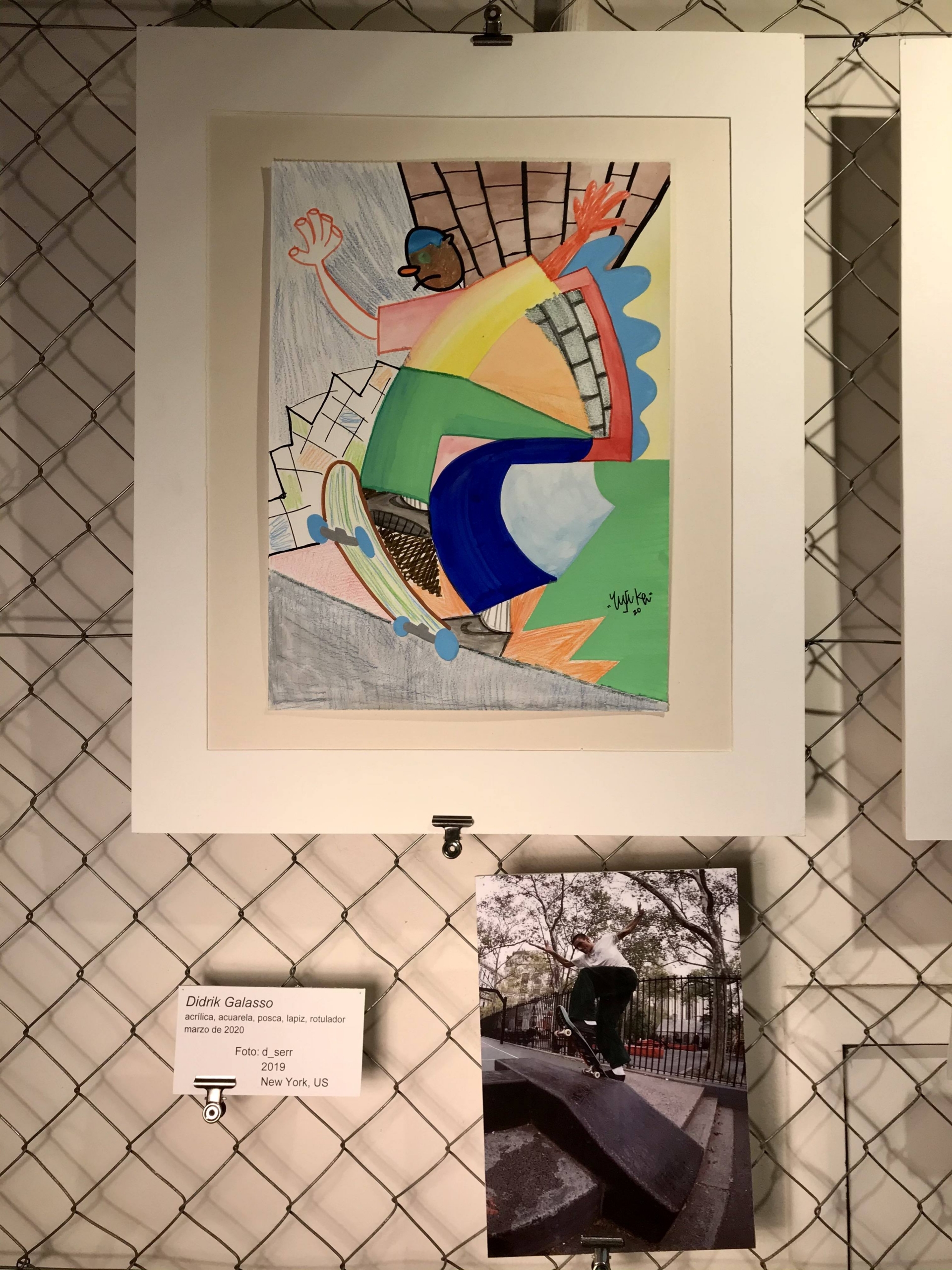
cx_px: 476
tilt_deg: +4.2
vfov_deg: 63.4
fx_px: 1027
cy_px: 635
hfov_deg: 49.7
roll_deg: +0.9
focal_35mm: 28
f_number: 1.8
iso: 32
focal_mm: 3.99
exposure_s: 1/100
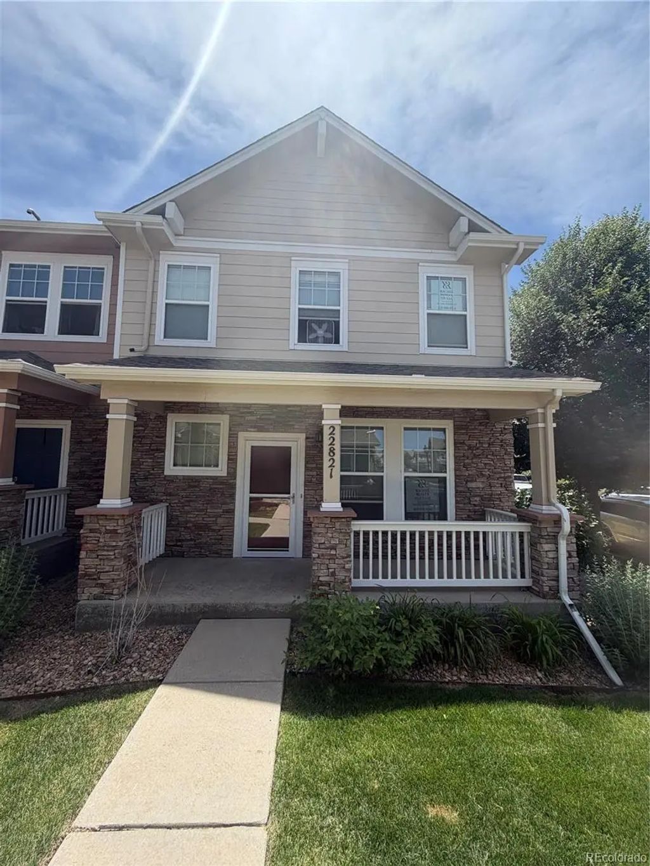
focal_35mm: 14
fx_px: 350
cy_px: 433
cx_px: 325
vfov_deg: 102.1
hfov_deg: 85.7
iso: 32
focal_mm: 2.22
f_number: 2.2
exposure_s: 1/770
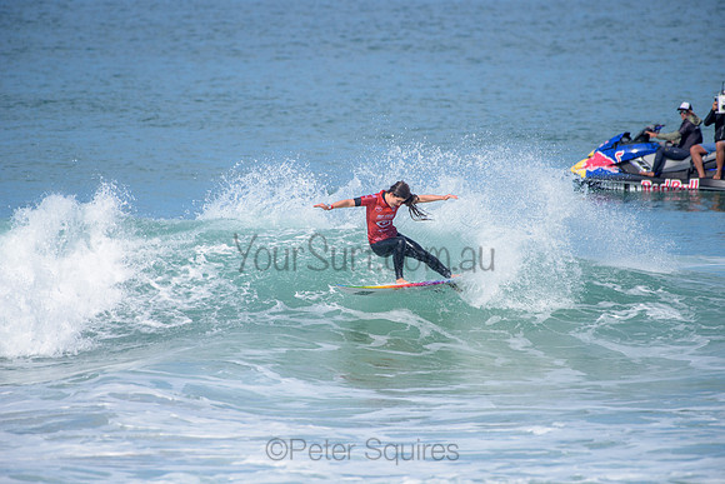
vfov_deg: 2.8
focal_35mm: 500
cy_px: 242
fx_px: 10071
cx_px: 362
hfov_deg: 4.1
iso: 250
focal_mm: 500
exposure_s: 1/2500
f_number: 6.3
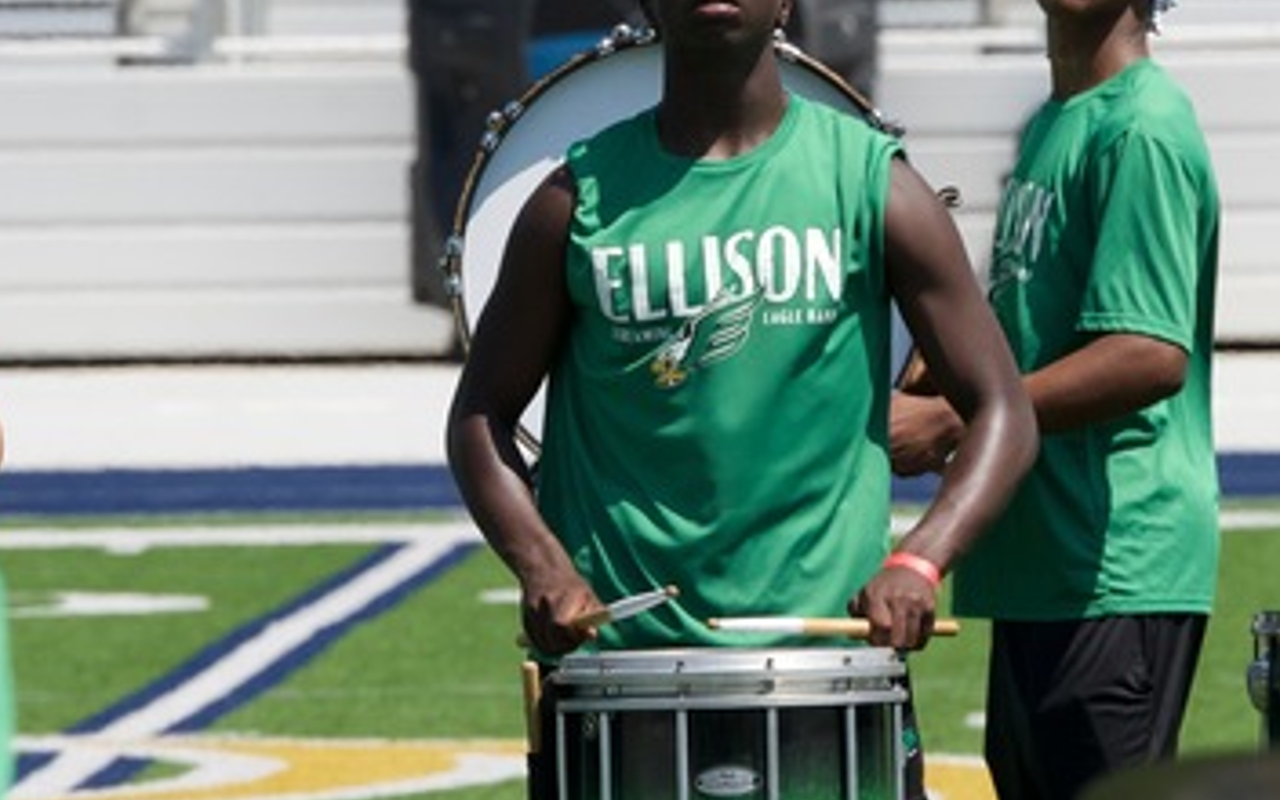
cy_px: 555
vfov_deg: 2.2
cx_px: 949
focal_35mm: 593
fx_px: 20686
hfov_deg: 3.5
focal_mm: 200
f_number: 8
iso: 640
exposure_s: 1/1600
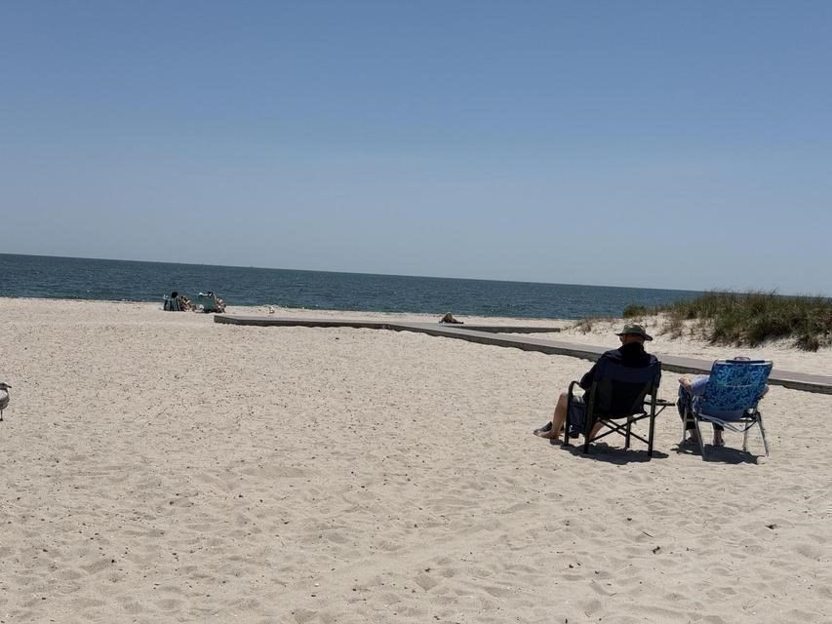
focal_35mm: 48
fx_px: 1154
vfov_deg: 30.3
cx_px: 416
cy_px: 312
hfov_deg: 39.7
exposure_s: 1/16129
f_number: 1.78
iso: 80
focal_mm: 6.76
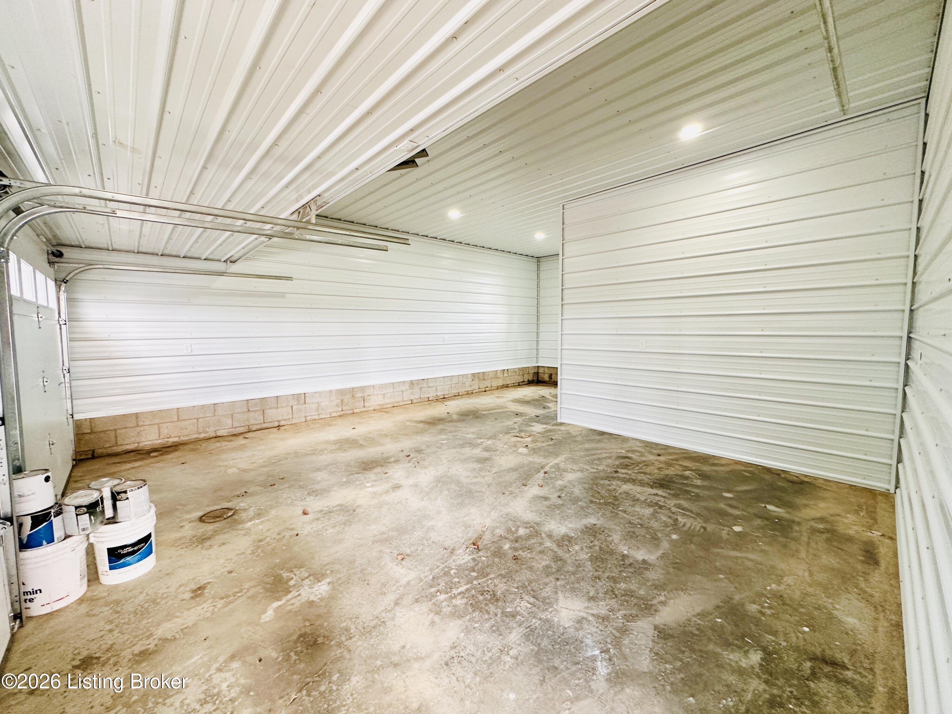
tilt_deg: -3.9
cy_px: 357
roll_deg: +0.2
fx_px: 385
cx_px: 476
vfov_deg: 85.7
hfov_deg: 102.1
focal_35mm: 14
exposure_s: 1/99
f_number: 2.2
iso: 200
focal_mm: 2.22
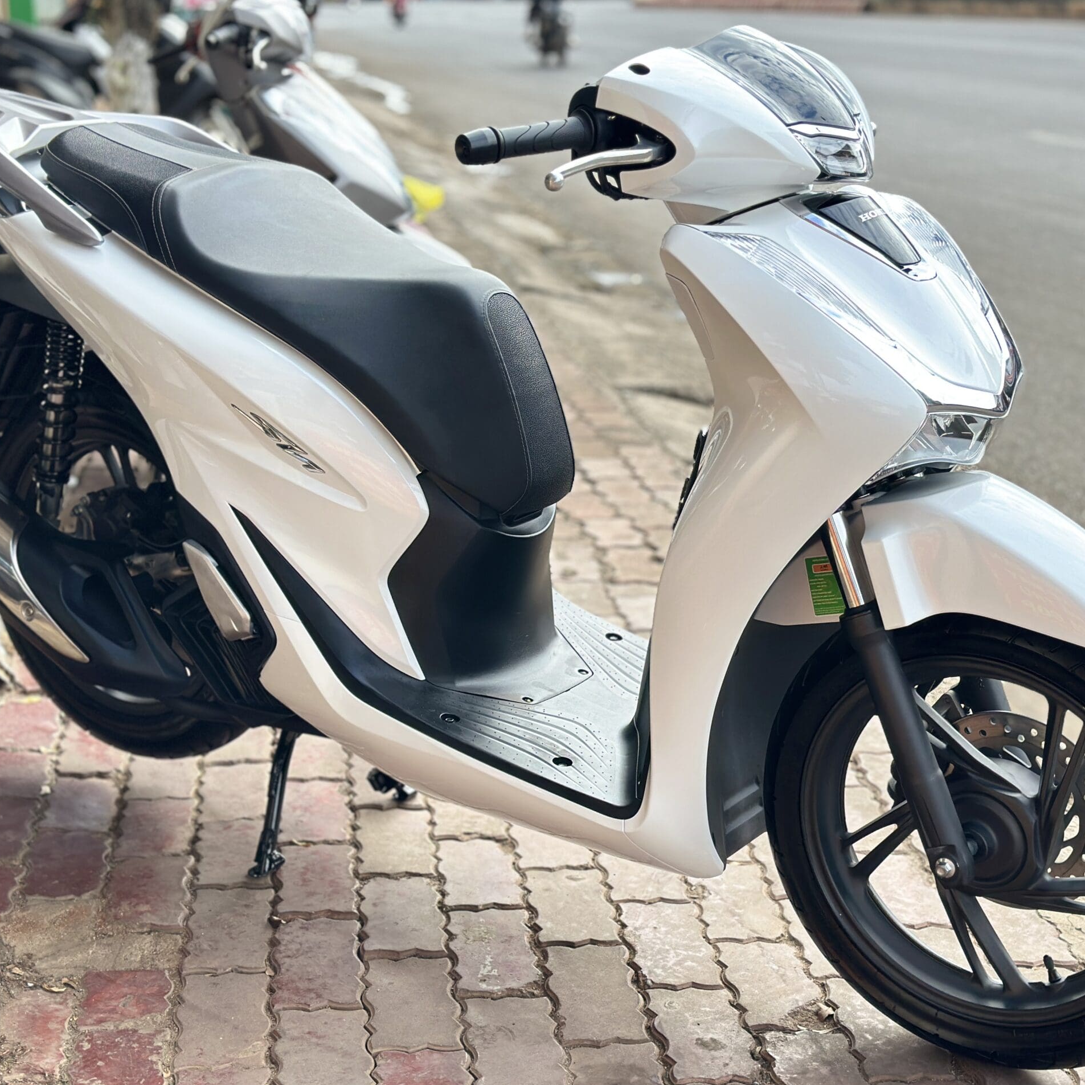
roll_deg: +1.3
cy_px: 545
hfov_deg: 30.0
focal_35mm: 57
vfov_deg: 30.0
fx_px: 2021
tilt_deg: -15.0
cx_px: 575
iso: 80
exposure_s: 1/785
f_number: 1.78
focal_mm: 6.86
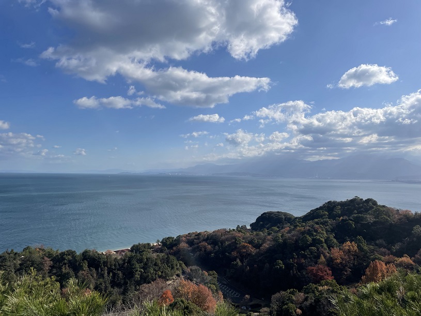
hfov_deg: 67.3
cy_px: 158
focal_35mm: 26
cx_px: 210
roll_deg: -0.7
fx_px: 316
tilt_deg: +2.8
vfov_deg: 53.1
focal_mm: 4.2
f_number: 1.6
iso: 32
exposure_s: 1/7813
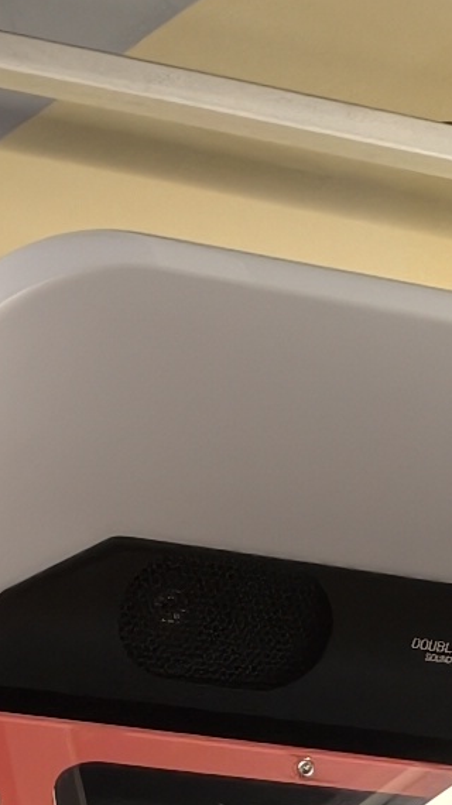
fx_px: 4012
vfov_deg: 10.1
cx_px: 1170
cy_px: 1916
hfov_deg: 6.1
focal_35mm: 188
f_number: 1.57
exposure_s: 1/100
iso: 189
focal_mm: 7
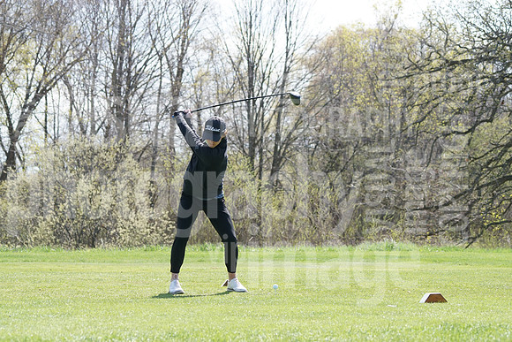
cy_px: 171
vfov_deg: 11.4
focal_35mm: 120
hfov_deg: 17.1
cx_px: 256
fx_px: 1707
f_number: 5
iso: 500
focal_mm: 80
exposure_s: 1/1000
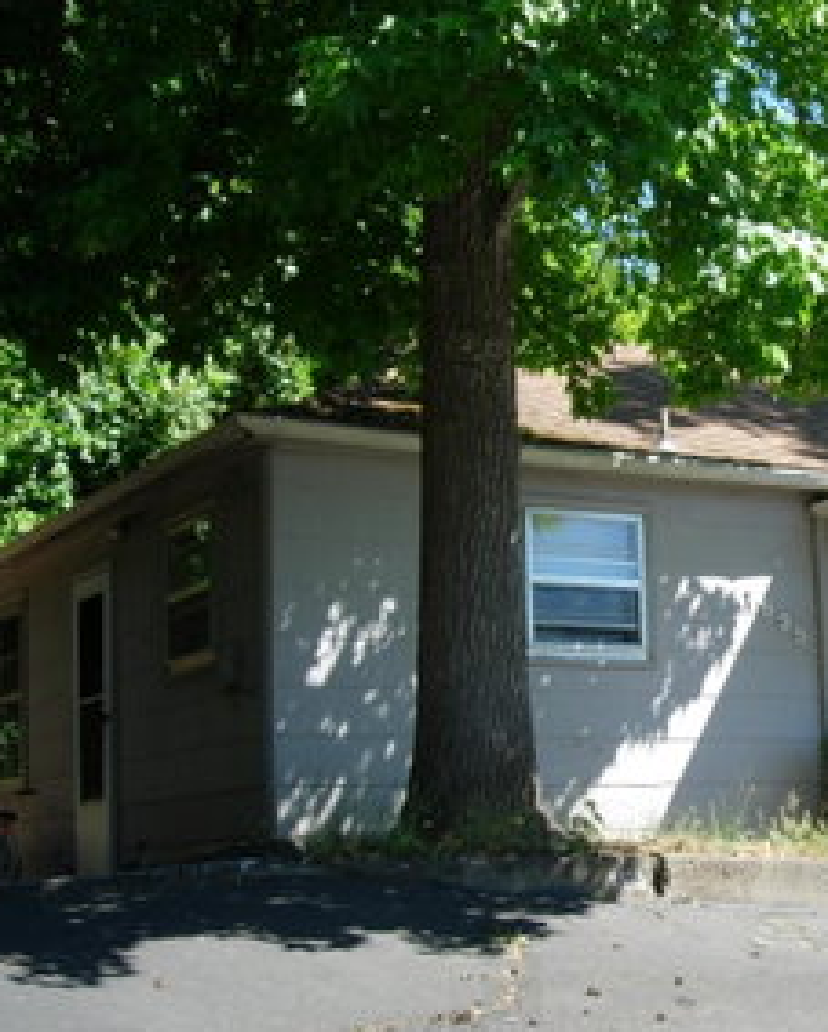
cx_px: 875
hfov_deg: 21.8
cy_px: 689
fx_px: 2049
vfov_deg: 28.1
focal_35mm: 67
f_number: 2.8
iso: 64
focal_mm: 7.8
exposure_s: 1/575
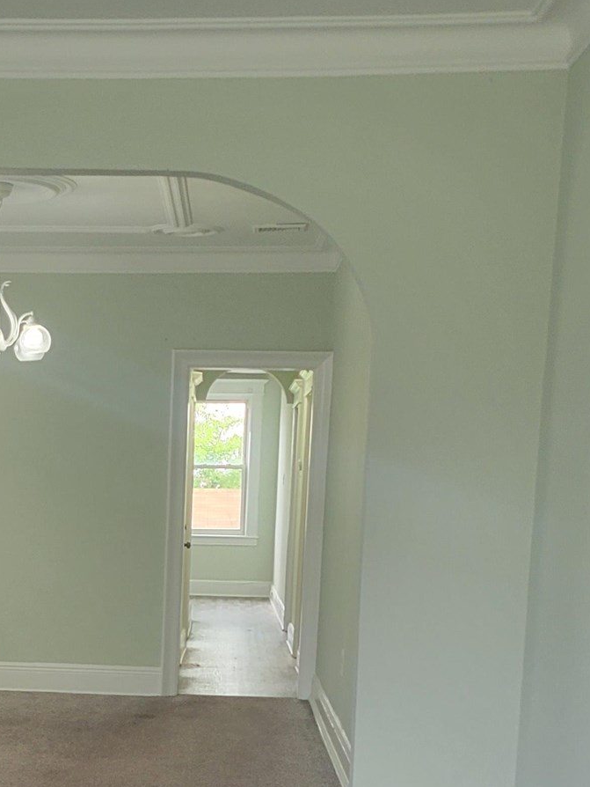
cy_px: 812
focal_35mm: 67
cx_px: 61
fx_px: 1522
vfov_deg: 27.1
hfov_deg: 21.5
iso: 200
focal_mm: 5.4
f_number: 1.8
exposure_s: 1/120
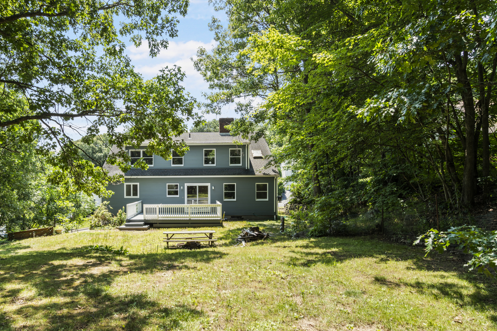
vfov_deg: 54.9
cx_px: 185
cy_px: 188
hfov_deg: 74.7
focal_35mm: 23
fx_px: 318
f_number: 9
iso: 200
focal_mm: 16
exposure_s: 1/15
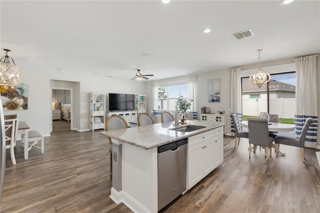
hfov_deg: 95.0
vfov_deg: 72.0
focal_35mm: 16
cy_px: 106
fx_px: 147
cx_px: 160
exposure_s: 1/8
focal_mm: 16.5
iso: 1600
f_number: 13
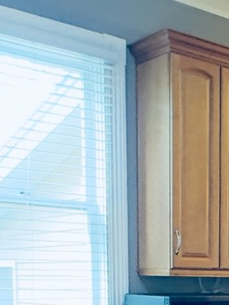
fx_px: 697
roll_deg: -0.3
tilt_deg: -4.7
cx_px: 274
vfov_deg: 23.2
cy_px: 337
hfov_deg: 17.8
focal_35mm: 79
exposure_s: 1/40
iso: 1000
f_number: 2.2
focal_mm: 2.22
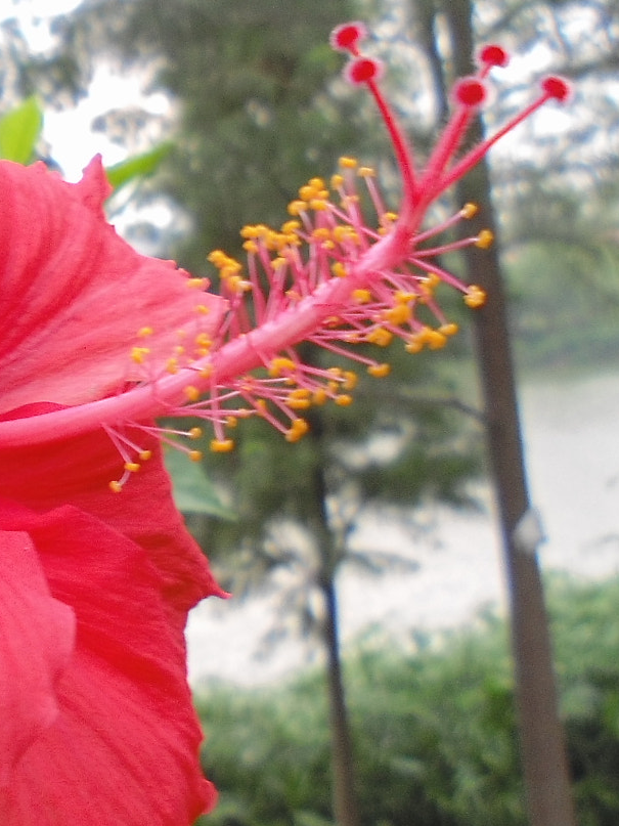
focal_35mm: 66
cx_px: -146
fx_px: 1574
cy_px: 385
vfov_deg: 29.4
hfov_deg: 20.6
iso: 80
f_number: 3.5
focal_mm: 4.6
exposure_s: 1/50
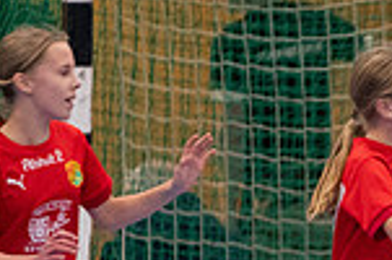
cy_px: 264
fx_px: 12550
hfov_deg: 1.8
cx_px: 556
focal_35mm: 1155
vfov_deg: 1.2
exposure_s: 1/500
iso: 4500
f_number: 3.2
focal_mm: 200
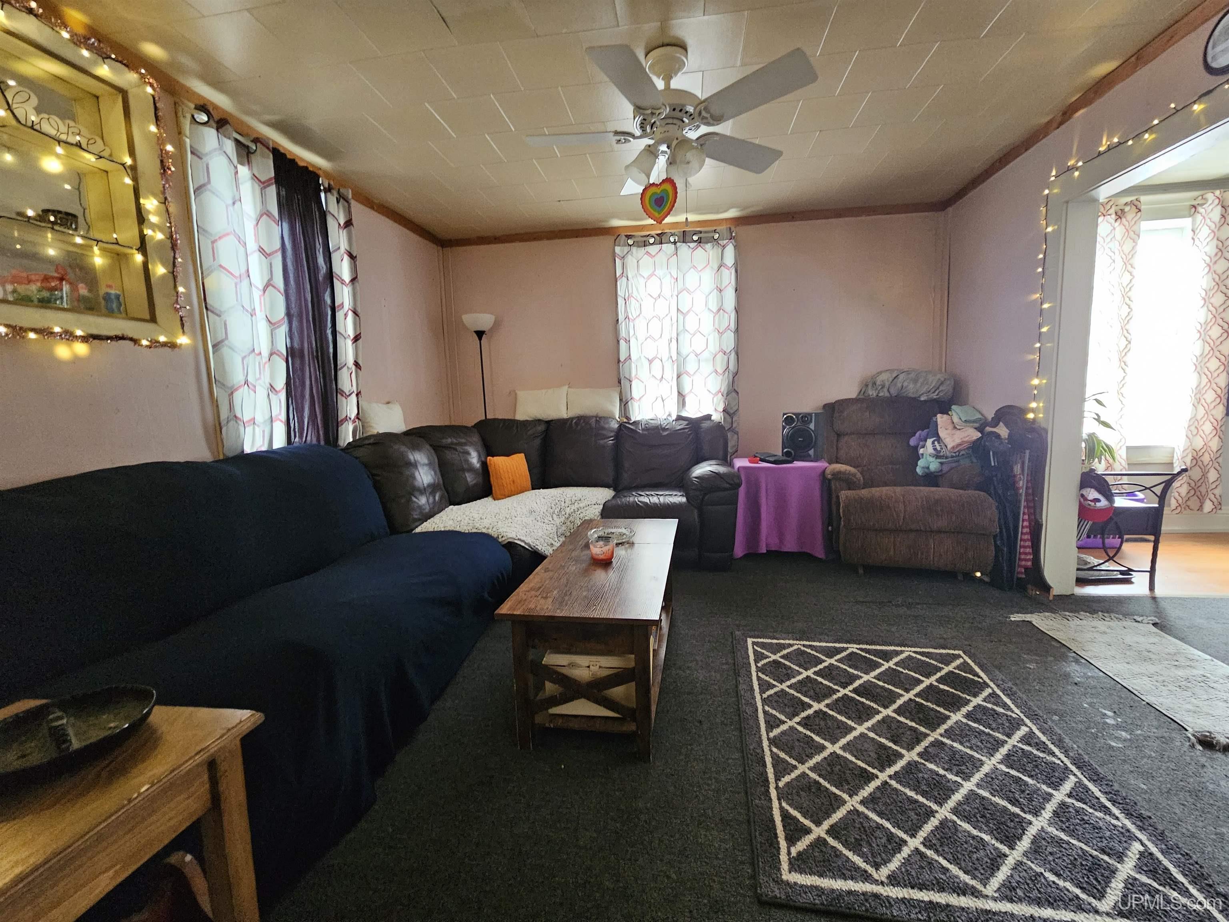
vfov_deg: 89.9
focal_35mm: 13
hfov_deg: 106.2
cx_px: 614
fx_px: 462
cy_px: 461
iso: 500
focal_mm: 2.2
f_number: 2.2
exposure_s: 1/30
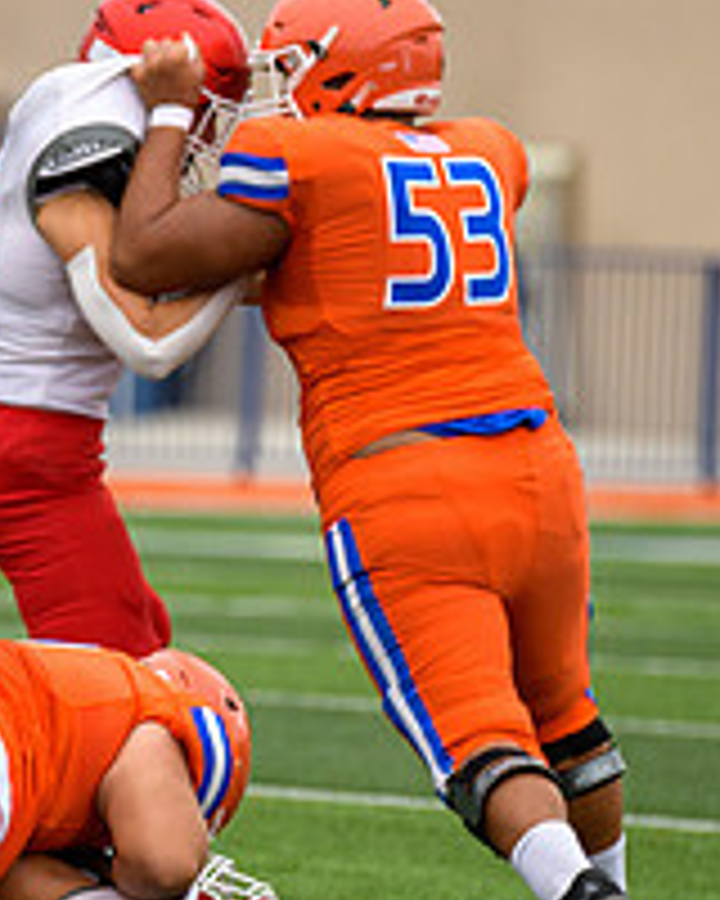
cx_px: -306
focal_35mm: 679
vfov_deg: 2.9
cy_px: 538
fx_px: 18086
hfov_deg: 2.3
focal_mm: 250
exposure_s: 1/1000
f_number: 3.5
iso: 360
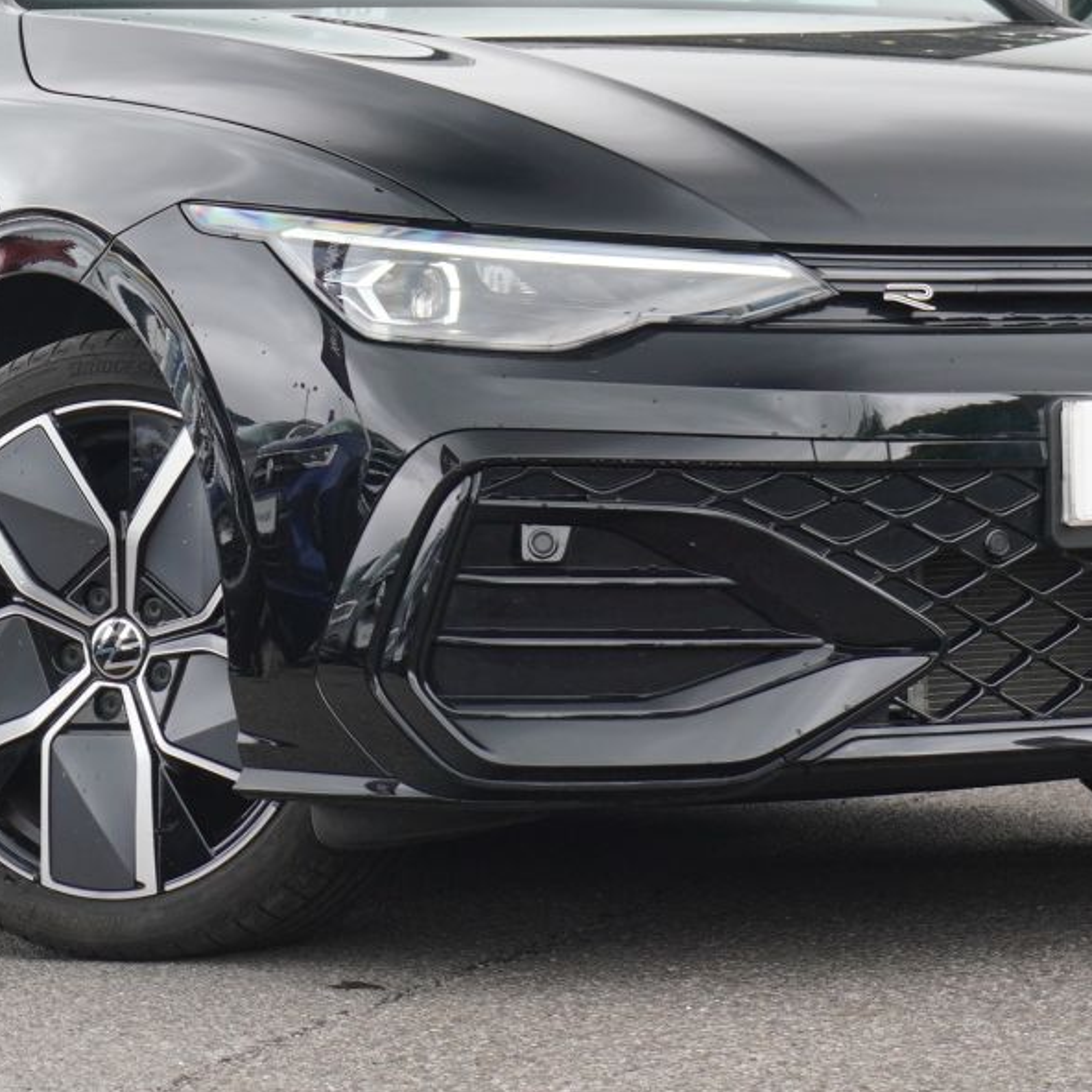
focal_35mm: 148
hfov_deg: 11.8
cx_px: 432
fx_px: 5287
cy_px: 142
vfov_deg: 11.7
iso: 400
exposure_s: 1/160
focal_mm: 43
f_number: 5.6
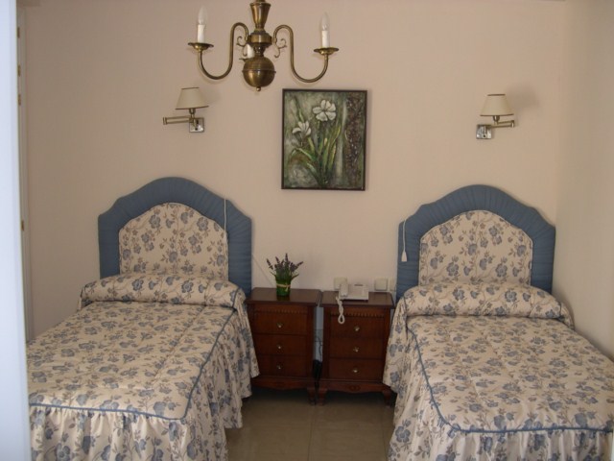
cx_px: 307
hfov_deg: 49.0
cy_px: 230
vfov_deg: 37.7
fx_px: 674
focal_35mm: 38
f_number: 2.8
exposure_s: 1/30
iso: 100
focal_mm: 8
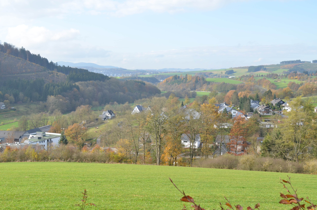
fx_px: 395
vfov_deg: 29.7
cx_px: 158
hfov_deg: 43.7
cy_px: 105
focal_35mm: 45
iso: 200
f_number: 10
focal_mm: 30
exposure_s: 1/125
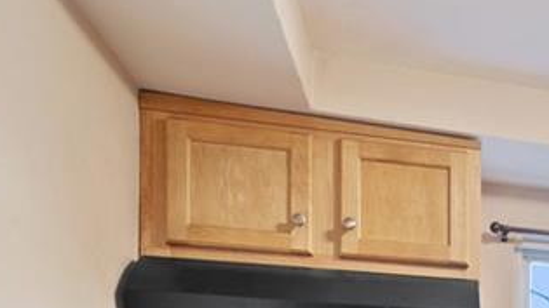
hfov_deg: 32.6
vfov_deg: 19.5
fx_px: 742
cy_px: 501
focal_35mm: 51
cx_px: 676
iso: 320
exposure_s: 1/30
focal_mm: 15
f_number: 2.8
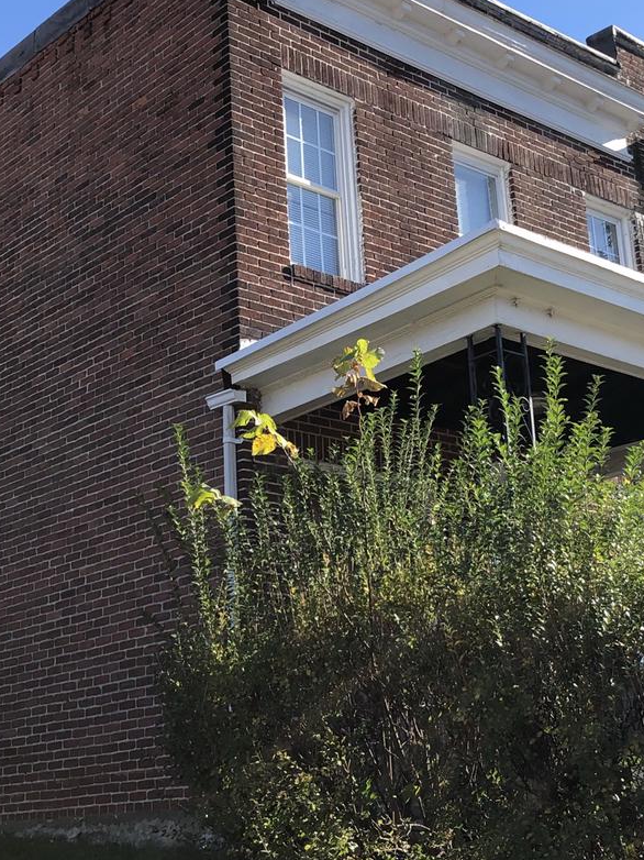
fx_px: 1365
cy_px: 411
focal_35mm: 55
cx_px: 340
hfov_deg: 26.5
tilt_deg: +17.6
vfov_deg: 34.9
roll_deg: +1.9
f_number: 1.8
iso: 20
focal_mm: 3.99
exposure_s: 1/800
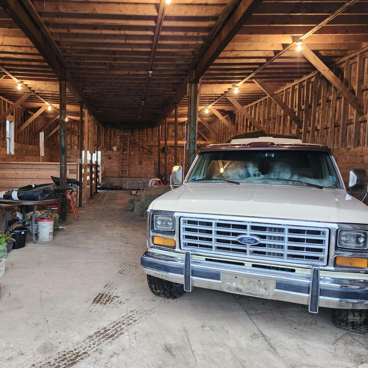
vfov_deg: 57.3
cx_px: 136
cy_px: 185
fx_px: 337
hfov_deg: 56.6
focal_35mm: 28
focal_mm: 5.54
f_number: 1.8
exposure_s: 1/60
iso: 500
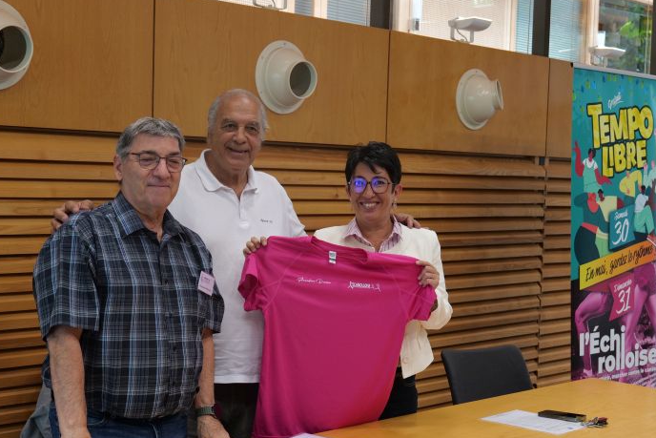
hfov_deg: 33.4
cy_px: 264
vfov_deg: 22.6
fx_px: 1093
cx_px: 323
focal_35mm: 60
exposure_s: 1/60
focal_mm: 43
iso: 1600
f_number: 4.9
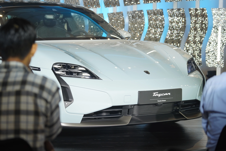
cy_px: 76
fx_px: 709
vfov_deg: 12.1
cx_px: 113
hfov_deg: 18.1
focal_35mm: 113
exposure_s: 1/320
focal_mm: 113
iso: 640
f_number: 4
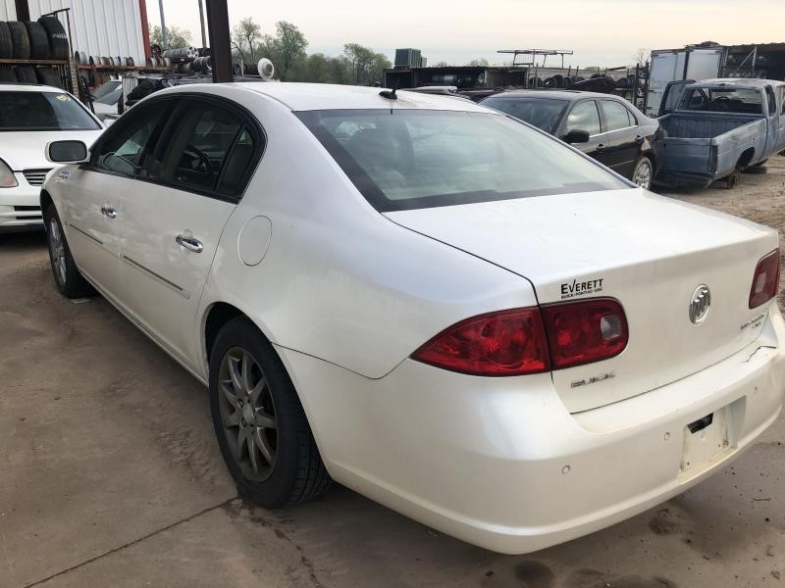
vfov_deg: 49.7
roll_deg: +1.3
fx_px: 635
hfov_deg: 63.4
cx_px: 392
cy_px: 294
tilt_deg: -18.3
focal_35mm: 28
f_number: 1.8
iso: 20
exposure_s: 1/857
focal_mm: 3.99
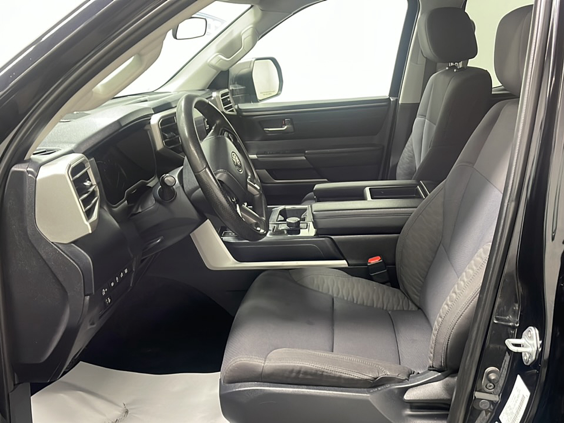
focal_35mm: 28
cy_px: 212
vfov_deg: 49.7
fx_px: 456
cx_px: 282
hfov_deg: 63.4
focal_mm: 5.1
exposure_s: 1/40
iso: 320
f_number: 1.6
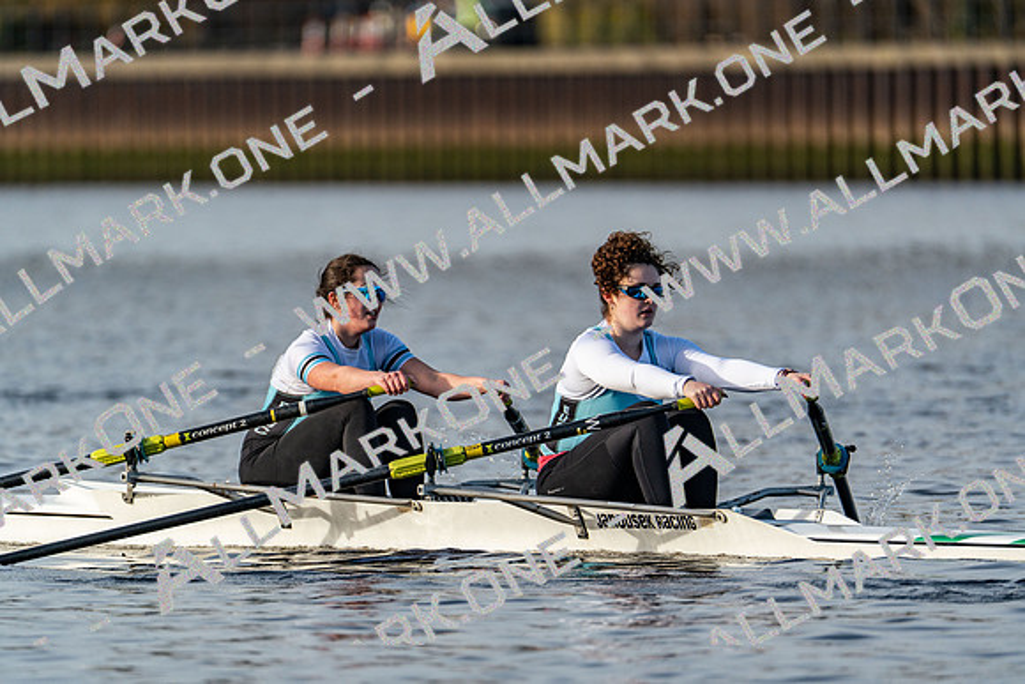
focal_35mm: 600
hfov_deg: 3.4
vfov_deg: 2.3
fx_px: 17087
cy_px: 342
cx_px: 512
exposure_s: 1/2000
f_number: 6.3
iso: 800
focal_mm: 600
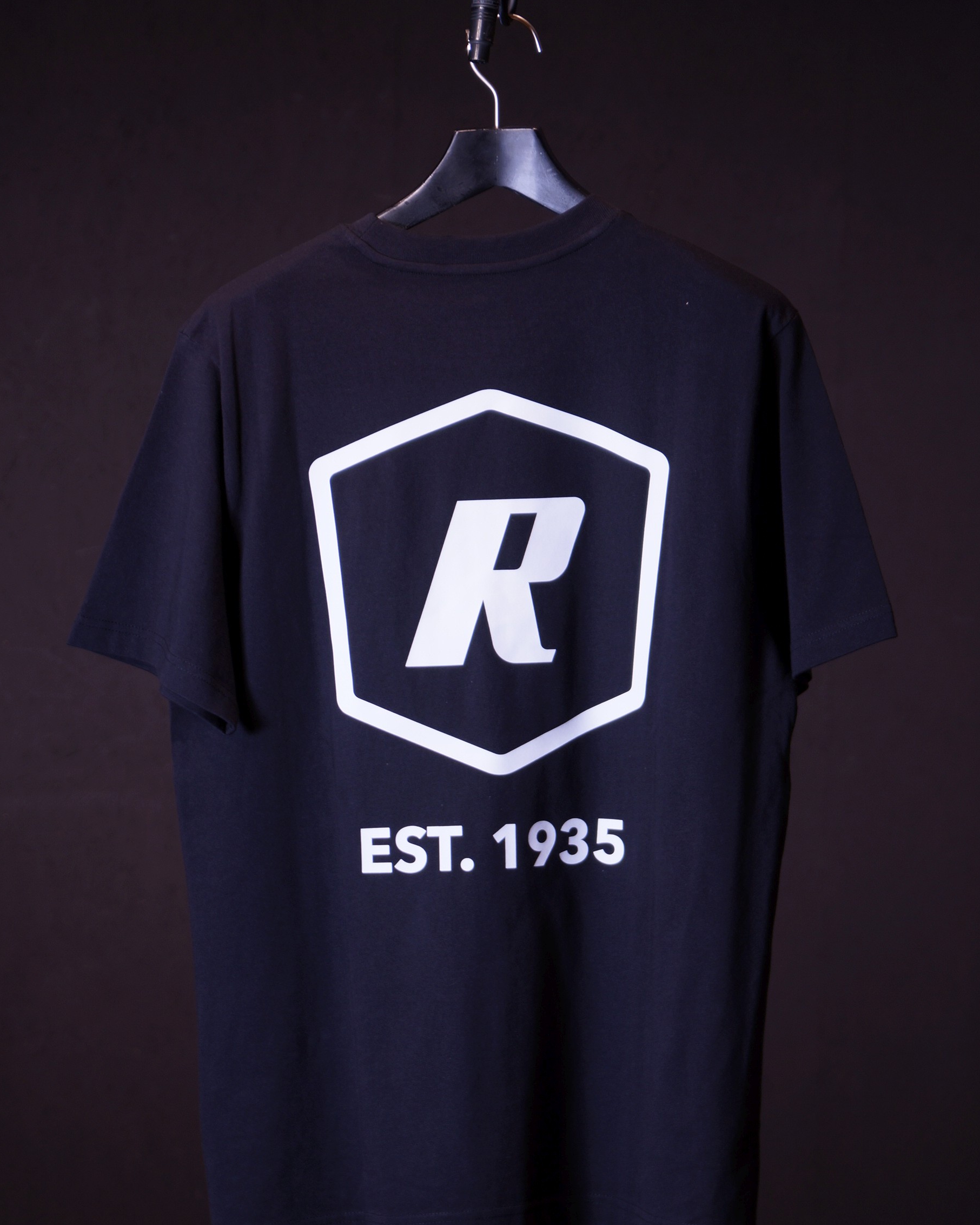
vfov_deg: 15.1
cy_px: 597
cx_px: 490
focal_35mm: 128
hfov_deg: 12.1
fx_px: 4624
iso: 100
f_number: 5
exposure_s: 1/10
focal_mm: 75
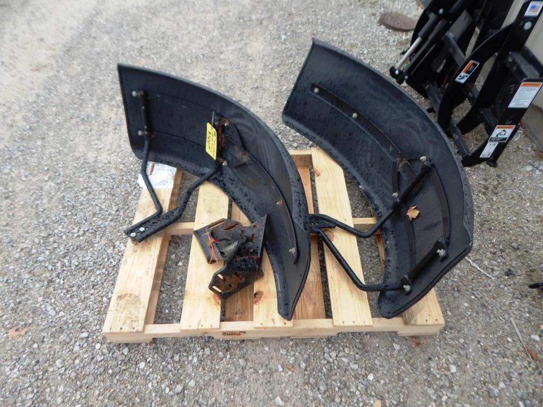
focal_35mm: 22
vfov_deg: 61.1
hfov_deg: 76.4
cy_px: 204
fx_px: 345
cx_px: 272
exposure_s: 1/250
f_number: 3
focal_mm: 4
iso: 160
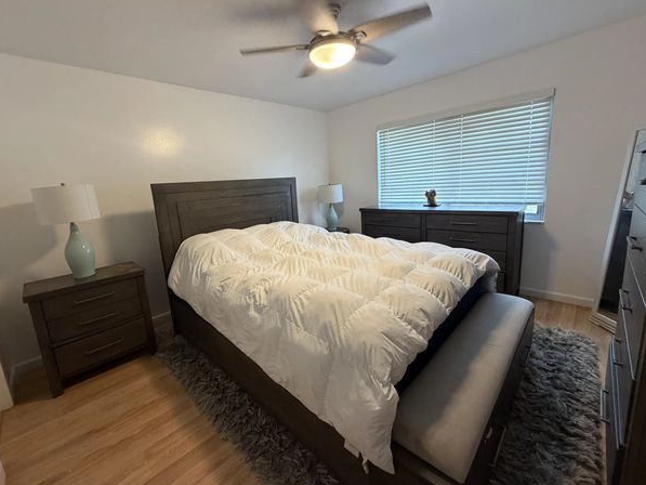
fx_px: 280
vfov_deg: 81.7
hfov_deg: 98.1
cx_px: 306
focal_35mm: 15
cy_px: 233
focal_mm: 2.22
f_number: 2.2
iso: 400
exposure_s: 1/60
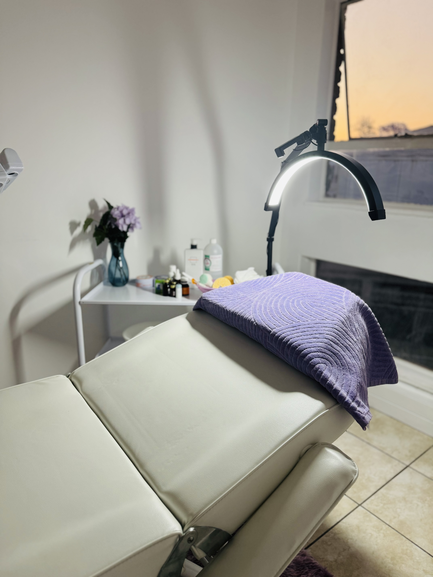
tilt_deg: -14.6
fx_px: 400
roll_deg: -2.0
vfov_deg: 71.6
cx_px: 216
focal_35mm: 24
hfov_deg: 56.8
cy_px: 288
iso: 125
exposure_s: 1/100
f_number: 1.78
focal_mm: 6.76
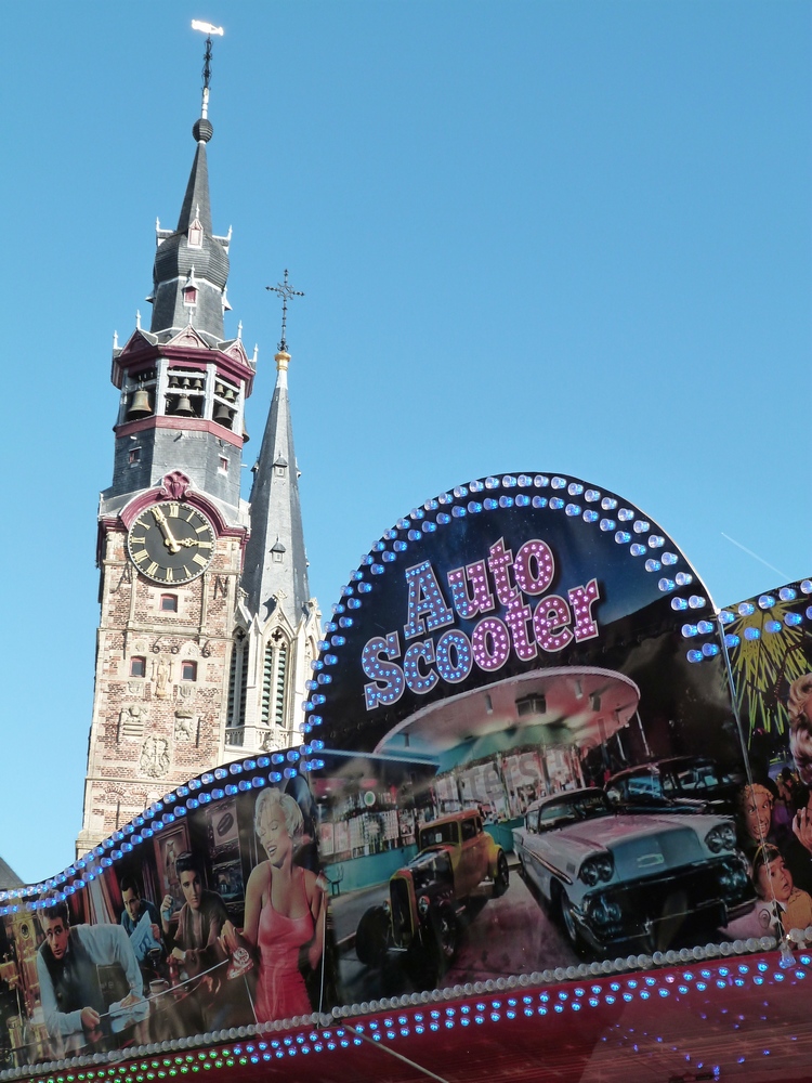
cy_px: 542
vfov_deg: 27.8
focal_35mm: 70
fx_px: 2189
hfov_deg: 21.0
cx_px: 406
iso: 160
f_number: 5.6
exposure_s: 1/250
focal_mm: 12.6
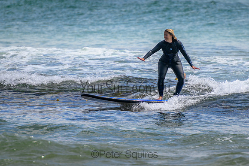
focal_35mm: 550
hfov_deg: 3.7
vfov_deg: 2.5
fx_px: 3804
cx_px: 139
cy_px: 64
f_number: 5.6
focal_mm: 400
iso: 320
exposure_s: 1/2000
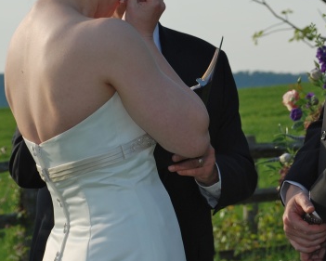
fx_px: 2046
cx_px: 256
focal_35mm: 212
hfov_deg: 9.1
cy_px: 52
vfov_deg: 7.3
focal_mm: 66
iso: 100
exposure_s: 1/200
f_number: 7.1
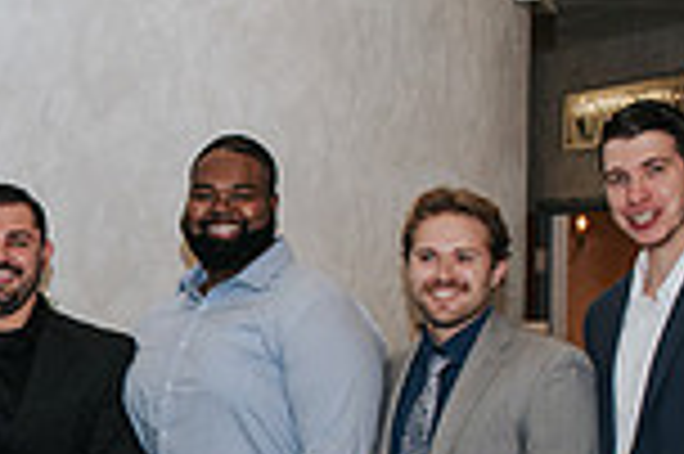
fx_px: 2733
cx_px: -303
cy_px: 671
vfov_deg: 9.3
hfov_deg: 13.5
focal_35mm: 144
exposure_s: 1/200
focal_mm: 35
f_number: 3.2
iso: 800
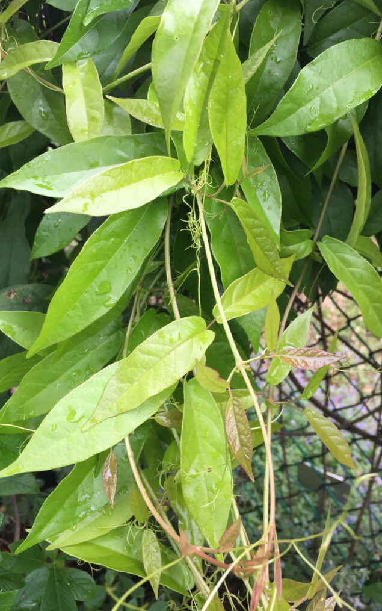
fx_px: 516
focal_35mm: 31
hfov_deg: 40.6
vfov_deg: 61.2
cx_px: 212
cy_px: 308
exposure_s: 1/60
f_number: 2.2
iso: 32
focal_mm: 4.15
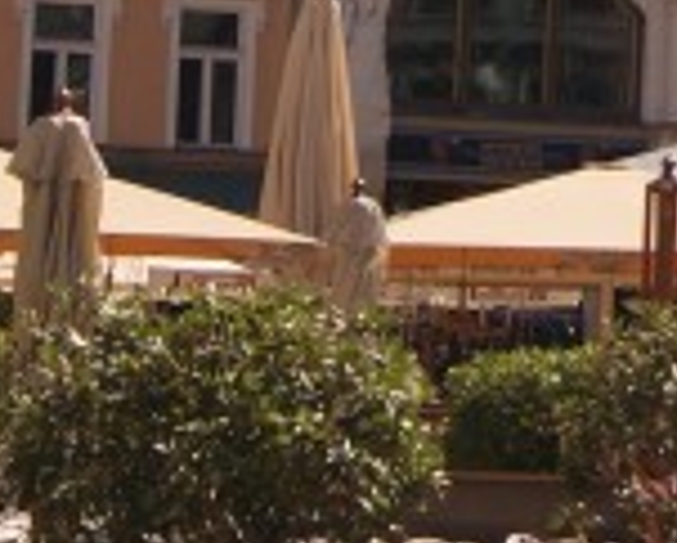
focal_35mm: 286
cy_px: -478
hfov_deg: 6.6
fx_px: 5734
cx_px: 1206
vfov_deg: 5.3
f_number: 9
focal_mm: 30
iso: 100
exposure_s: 1/80
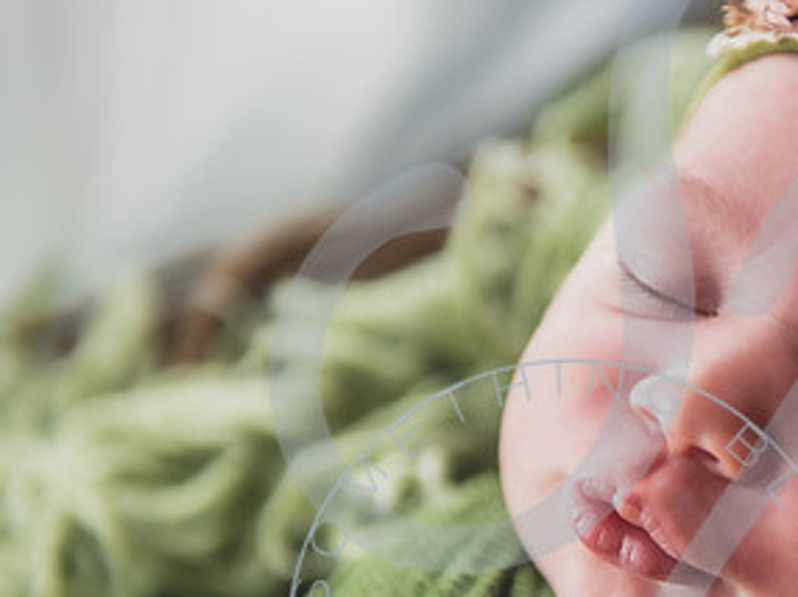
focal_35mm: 121
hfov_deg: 16.1
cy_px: 411
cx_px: 712
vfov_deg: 12.2
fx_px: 2787
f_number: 2.8
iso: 100
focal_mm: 62
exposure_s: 1/125
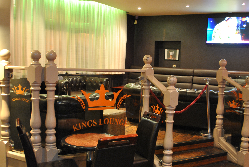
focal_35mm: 44
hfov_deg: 44.2
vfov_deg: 30.6
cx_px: 151
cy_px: 90
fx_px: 305
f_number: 4
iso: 400
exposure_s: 1/1.3
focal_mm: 24
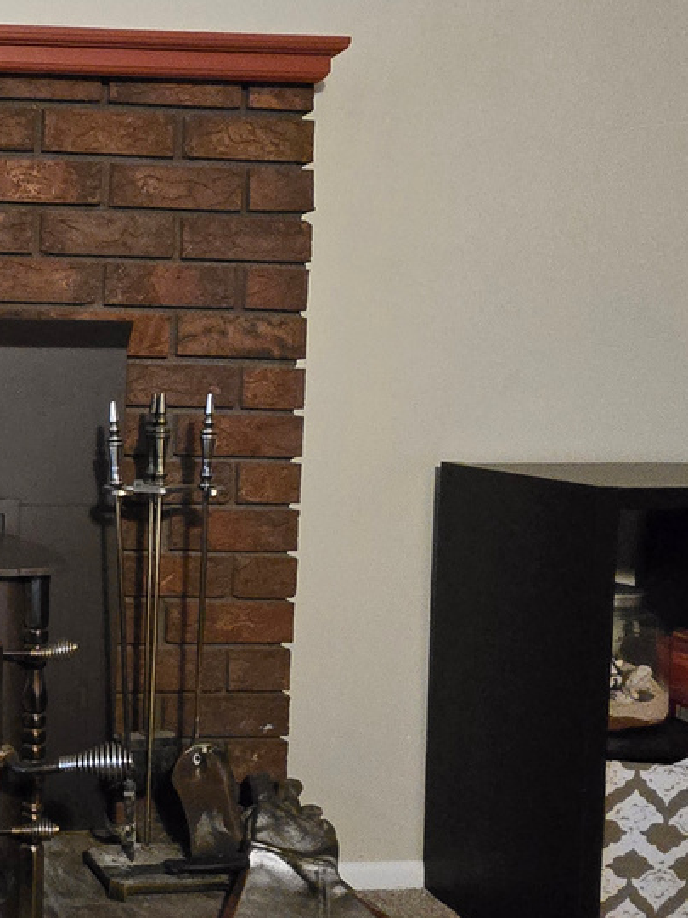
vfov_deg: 50.1
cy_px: 422
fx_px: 981
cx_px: -148
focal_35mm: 37
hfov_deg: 31.9
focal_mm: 2.2
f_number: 2.2
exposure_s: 1/60
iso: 1600
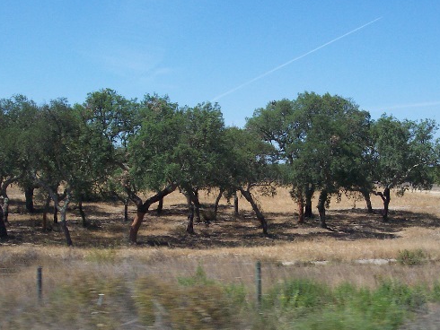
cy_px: 189
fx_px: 788
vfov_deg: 23.6
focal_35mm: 62
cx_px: 250
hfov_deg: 31.1
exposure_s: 1/700
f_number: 4.8
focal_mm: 8
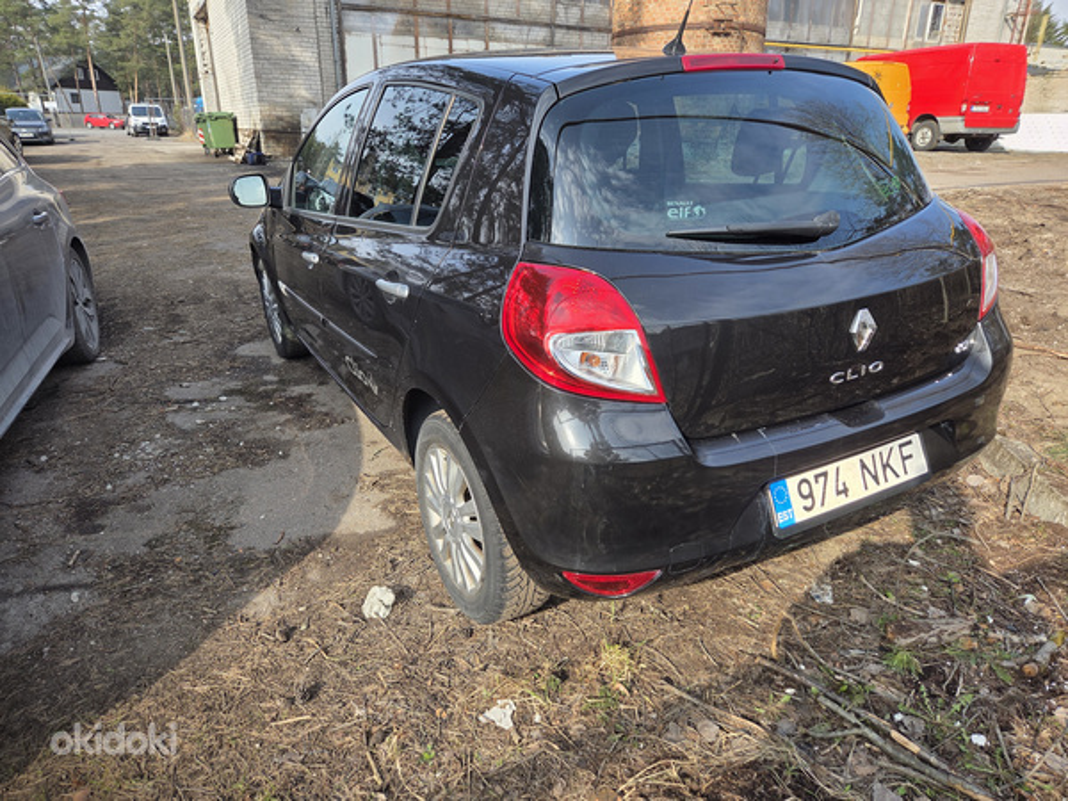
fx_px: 710
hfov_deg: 73.9
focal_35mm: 23
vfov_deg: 58.9
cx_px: 534
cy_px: 400
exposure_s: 1/1709
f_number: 1.8
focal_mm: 5.4
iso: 80
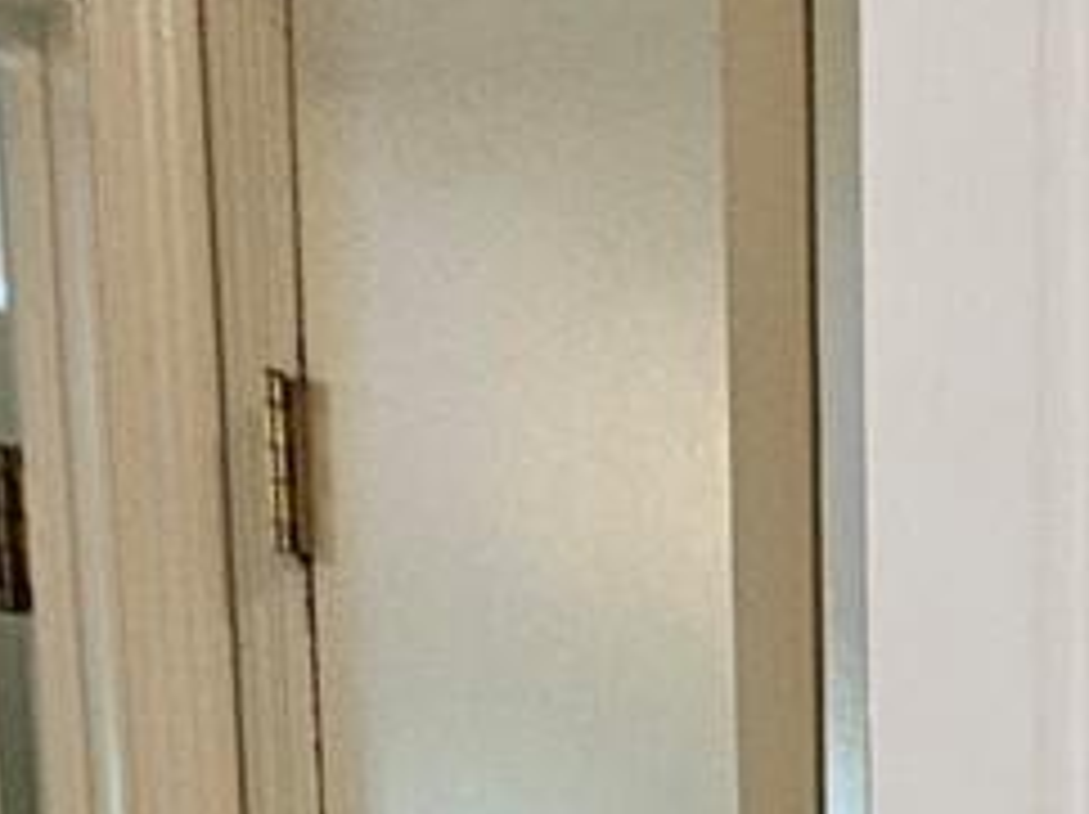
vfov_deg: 12.8
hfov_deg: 18.8
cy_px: 2010
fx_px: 2703
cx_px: 1818
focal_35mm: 86
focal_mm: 2.2
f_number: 2.2
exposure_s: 1/30
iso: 400
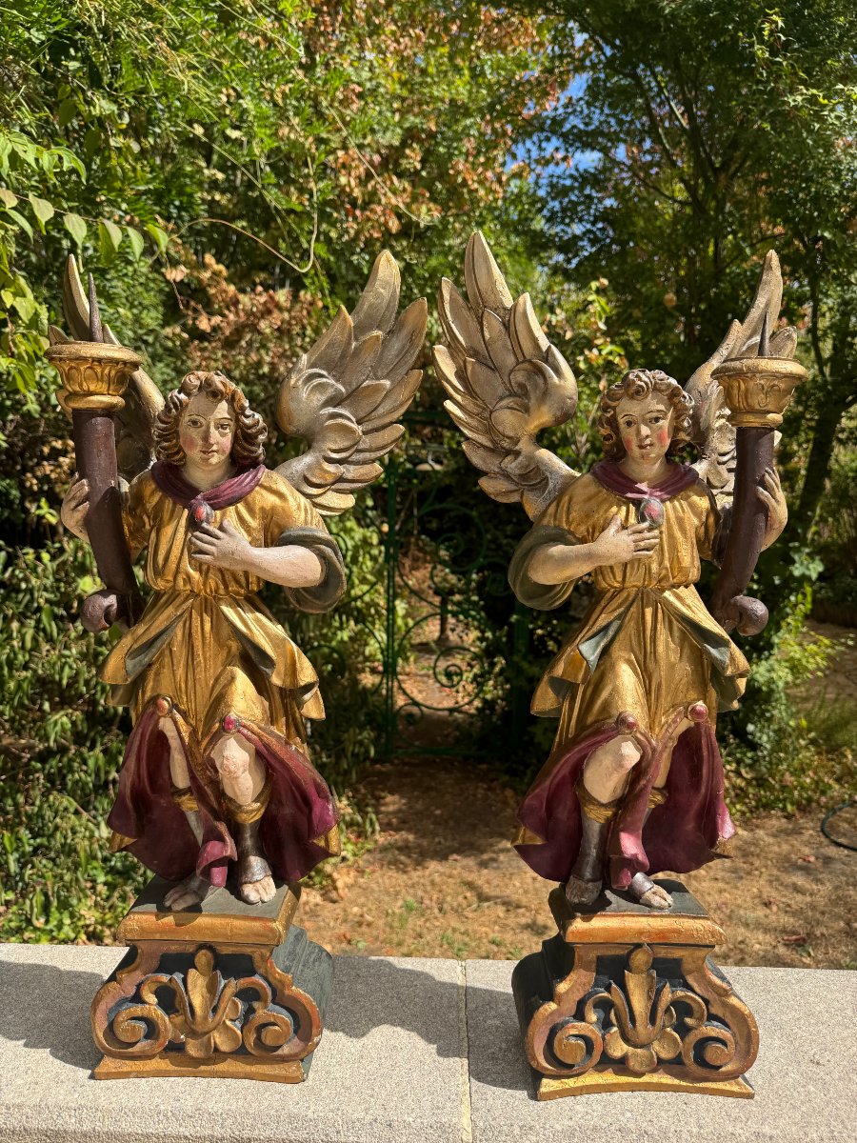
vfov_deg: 71.6
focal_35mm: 24
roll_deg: +0.2
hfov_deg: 56.8
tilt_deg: -4.8
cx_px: 428
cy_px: 572
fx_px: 792
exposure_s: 1/2331
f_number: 1.78
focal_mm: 6.76
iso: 80
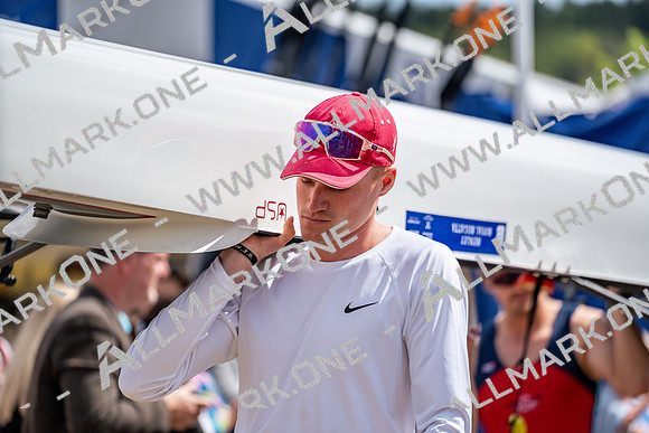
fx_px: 3606
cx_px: 324
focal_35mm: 200
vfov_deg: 6.9
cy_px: 216
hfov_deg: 10.3
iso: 100
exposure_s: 1/2500
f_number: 4
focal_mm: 200
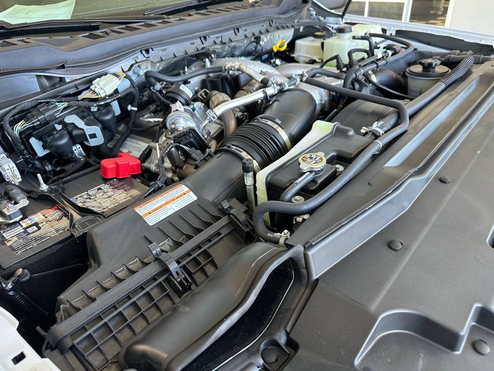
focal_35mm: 24
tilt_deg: -31.8
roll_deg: +4.3
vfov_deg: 56.8
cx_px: 247
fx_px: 343
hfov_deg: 71.6
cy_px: 186
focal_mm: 6.86
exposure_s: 1/60
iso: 125
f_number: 1.78
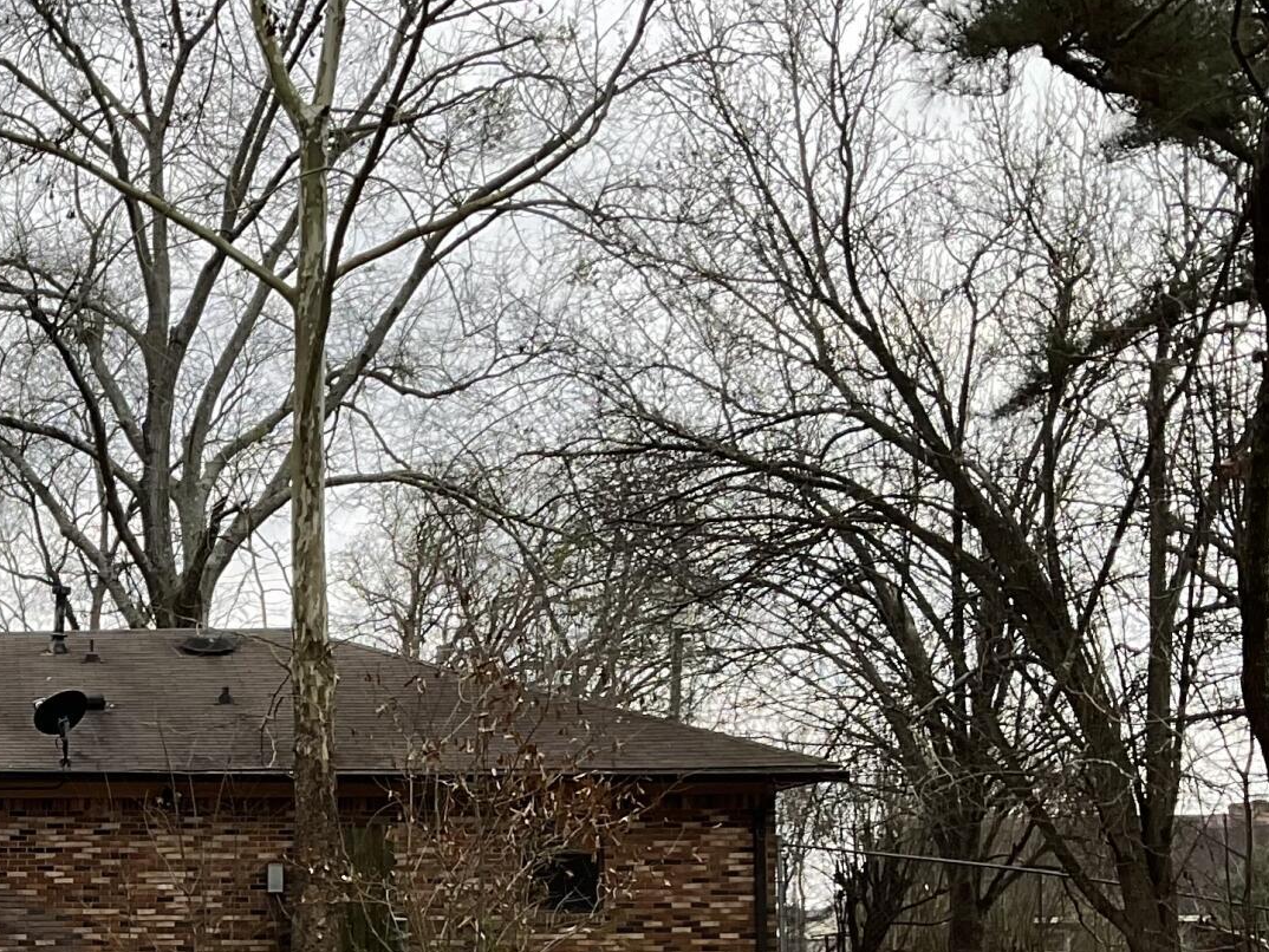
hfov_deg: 22.8
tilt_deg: -2.1
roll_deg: -0.1
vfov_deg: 17.7
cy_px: 1003
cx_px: -112
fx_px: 2970
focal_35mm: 81
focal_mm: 3
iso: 16
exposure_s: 1/316
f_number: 1.8
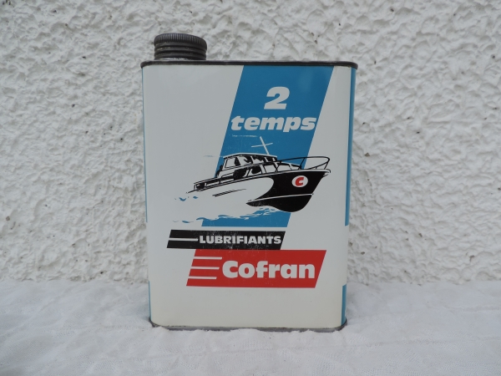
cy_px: 188
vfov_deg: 56.8
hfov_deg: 71.6
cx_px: 250
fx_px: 347
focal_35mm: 24
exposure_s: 1/640
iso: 80
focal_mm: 4.3
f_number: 3
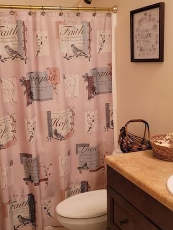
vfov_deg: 42.9
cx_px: 89
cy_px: 128
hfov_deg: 32.9
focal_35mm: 44
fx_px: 293
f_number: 1.8
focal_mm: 7
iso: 250
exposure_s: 1/60
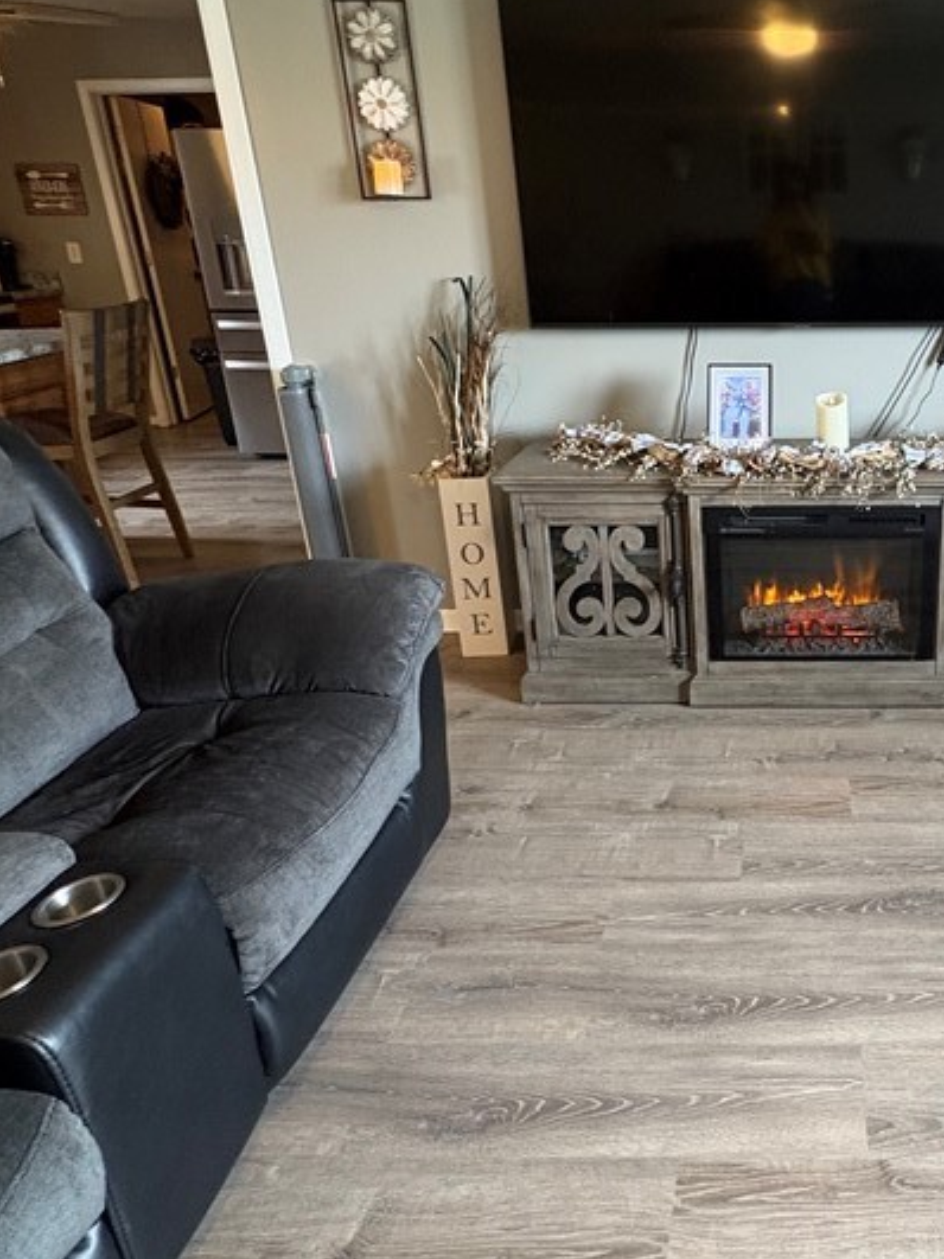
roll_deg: +1.4
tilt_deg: -18.7
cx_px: 792
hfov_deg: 47.7
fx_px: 982
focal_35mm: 27
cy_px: 557
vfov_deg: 65.1
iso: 500
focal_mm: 2.22
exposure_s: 1/60
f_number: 2.2
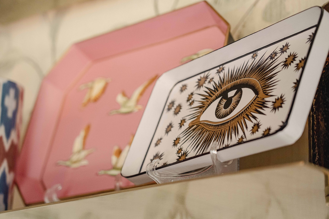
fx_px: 960
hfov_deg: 19.5
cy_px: 110
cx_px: 164
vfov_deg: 13.0
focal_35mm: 105
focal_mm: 105
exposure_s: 1/100
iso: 4000
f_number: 4
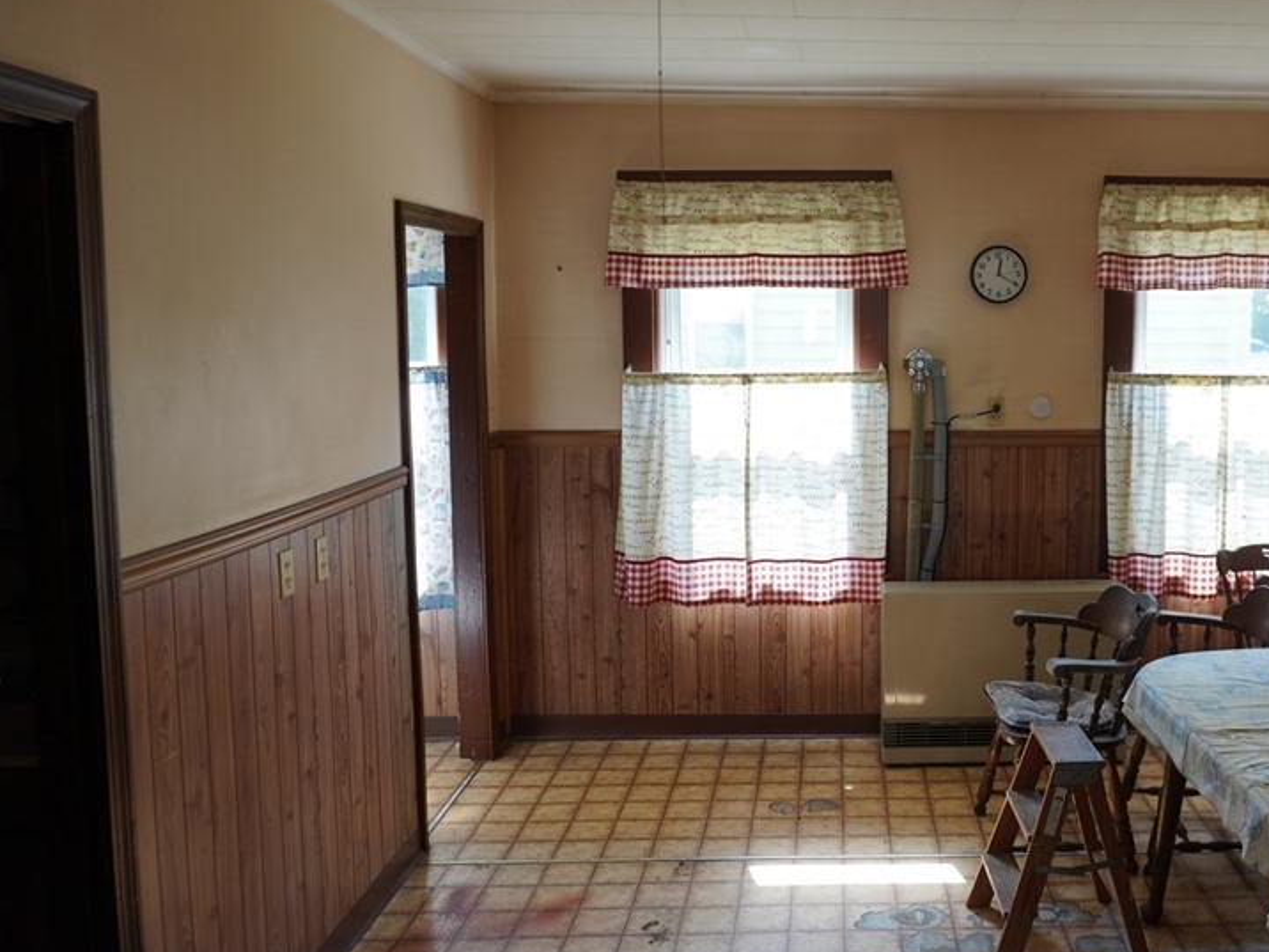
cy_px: 415
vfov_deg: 42.9
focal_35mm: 33
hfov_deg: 53.7
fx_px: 1210
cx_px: 891
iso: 100
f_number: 4
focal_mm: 16
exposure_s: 1/60
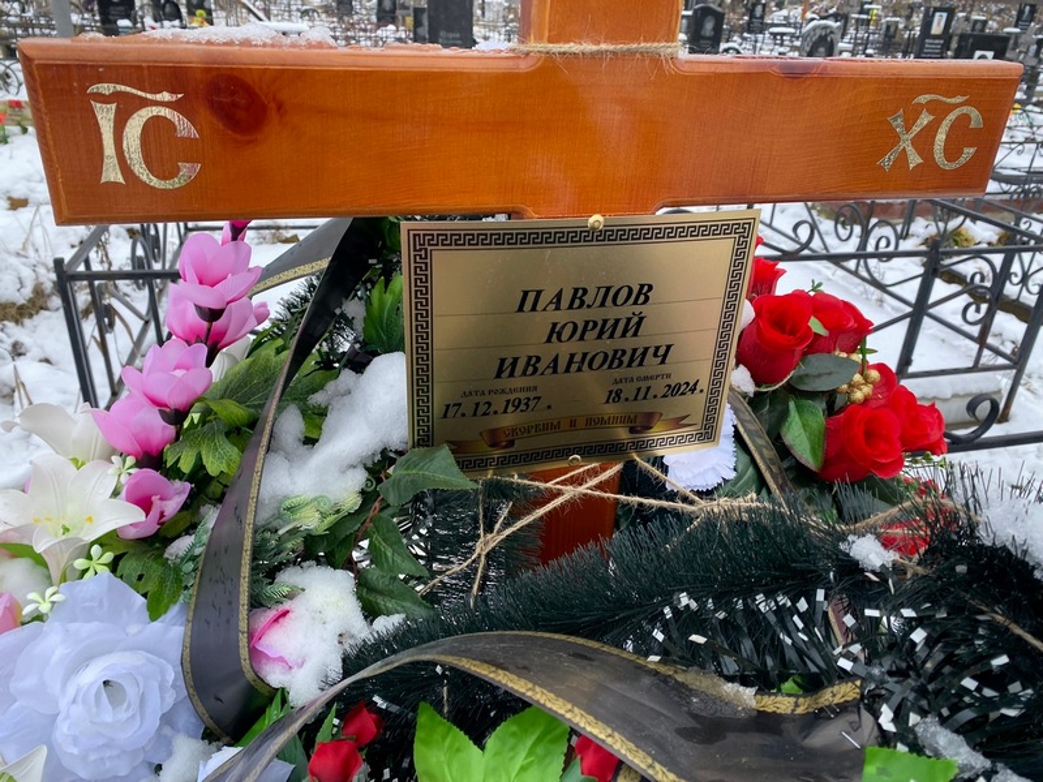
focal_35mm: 26
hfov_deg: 67.3
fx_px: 783
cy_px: 391
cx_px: 522
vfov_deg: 53.1
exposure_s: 1/122
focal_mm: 4.25
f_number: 1.8
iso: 32
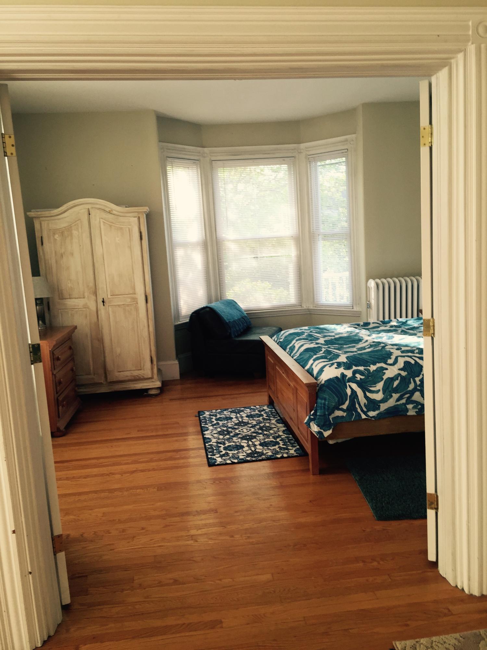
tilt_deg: -6.6
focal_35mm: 29
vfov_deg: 61.7
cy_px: 325
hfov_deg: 48.2
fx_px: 544
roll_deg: +3.6
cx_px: 244
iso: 40
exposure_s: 1/60
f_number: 2.2
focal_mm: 4.15
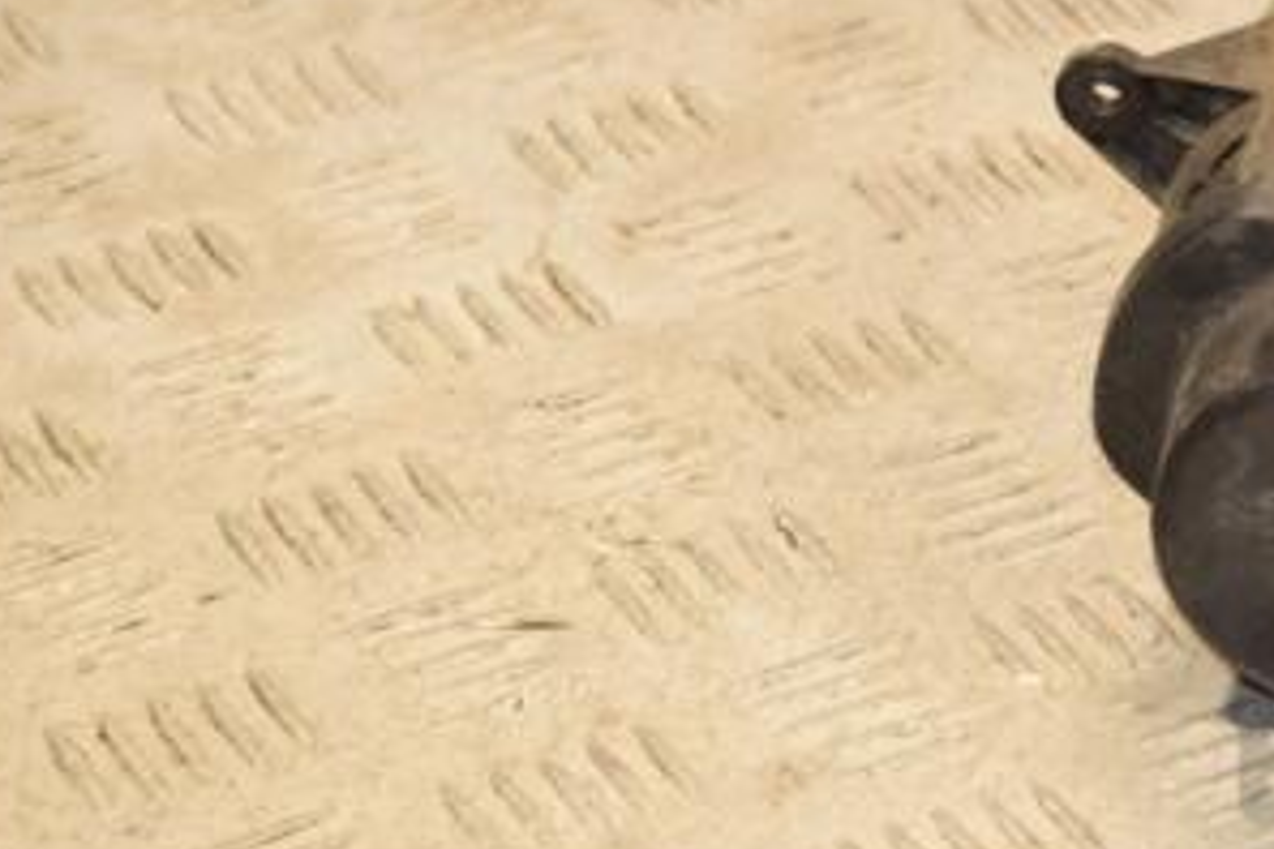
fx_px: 7502
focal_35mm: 212
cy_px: 189
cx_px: 1158
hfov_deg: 9.7
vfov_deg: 6.5
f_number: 7.1
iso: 800
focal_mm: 70
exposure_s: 1/200
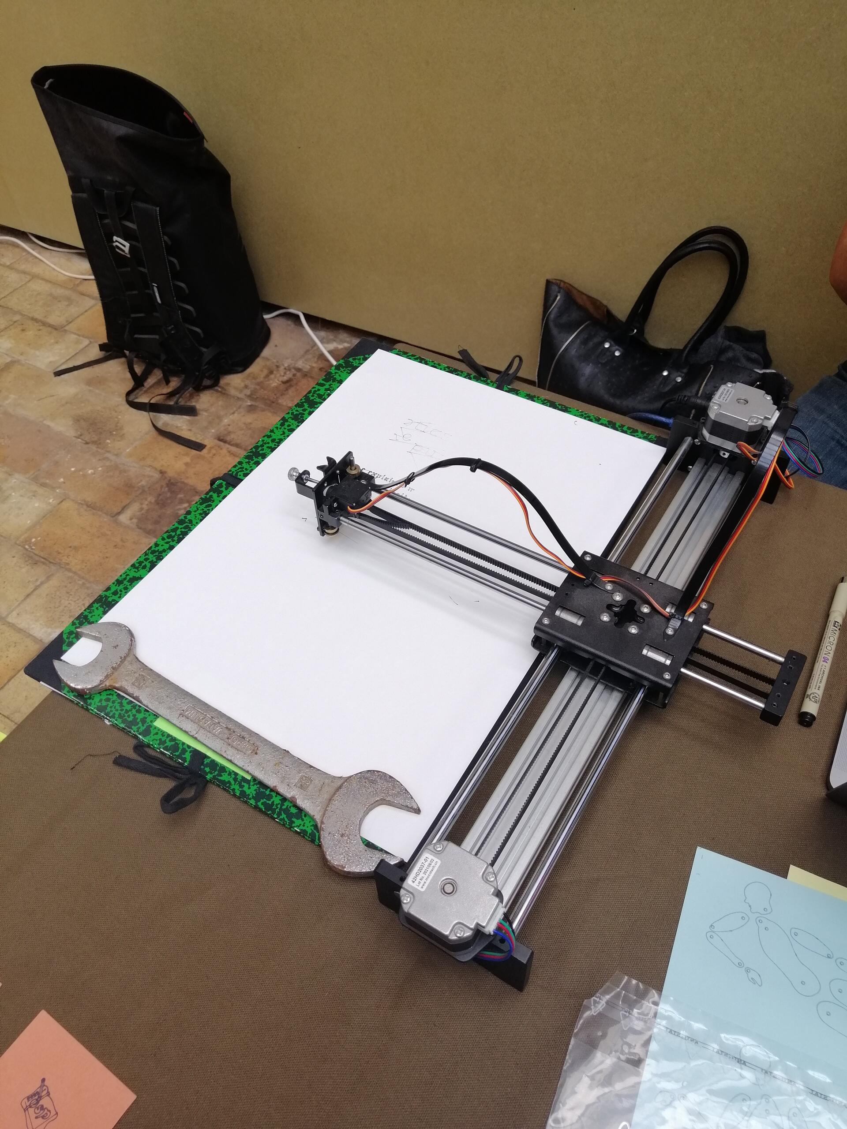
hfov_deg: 51.4
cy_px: 564
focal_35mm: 27
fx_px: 881
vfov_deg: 65.3
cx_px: 424
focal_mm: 3.95
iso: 50
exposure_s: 1/100
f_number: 1.8
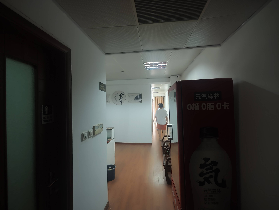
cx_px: 140
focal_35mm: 14
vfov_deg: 85.8
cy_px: 105
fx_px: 113
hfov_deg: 102.0
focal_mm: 2.16
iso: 807
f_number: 2.2
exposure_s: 1/12.5
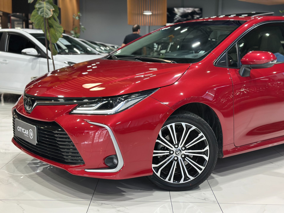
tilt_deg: -8.6
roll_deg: -0.8
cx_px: 142
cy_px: 106
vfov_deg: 30.3
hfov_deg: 39.7
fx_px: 394
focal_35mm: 48
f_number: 1.78
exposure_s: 1/56
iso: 160
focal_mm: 6.86
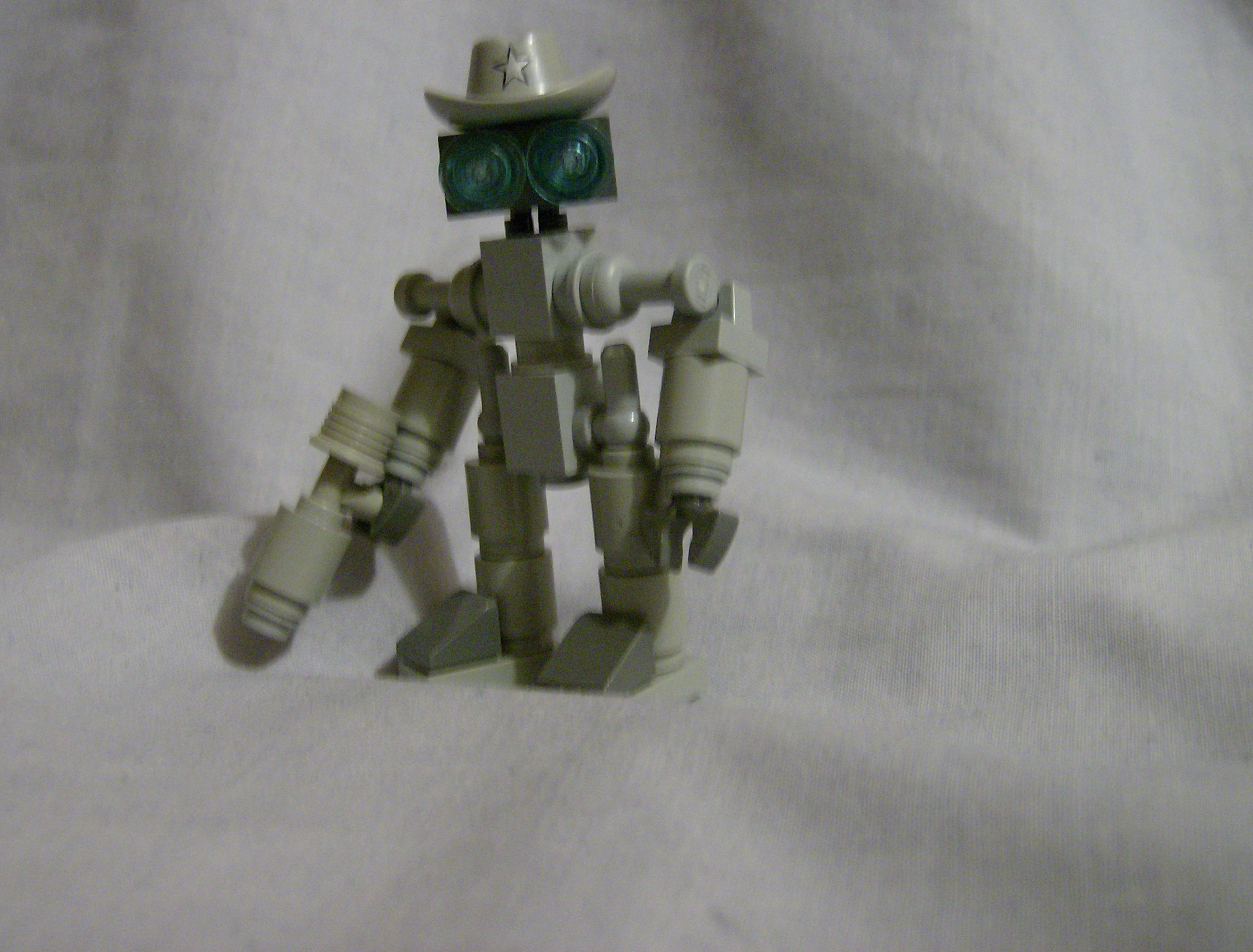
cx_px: 514
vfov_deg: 32.3
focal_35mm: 45
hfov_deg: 41.7
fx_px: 1637
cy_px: 365
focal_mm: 6
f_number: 2.8
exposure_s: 1/12.5
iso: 200
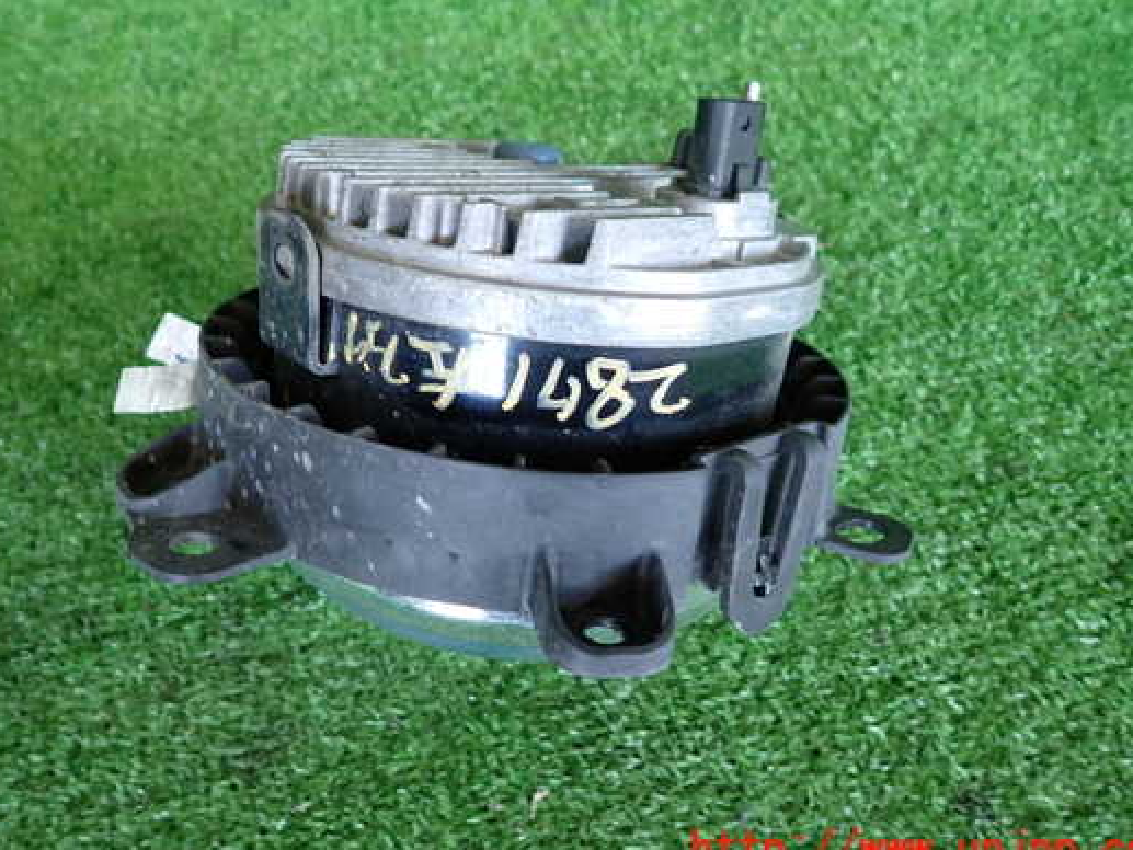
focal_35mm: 29
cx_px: 528
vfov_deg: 48.2
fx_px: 949
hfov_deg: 61.6
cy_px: 386
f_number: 2
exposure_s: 1/50
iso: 200
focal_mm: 4.5
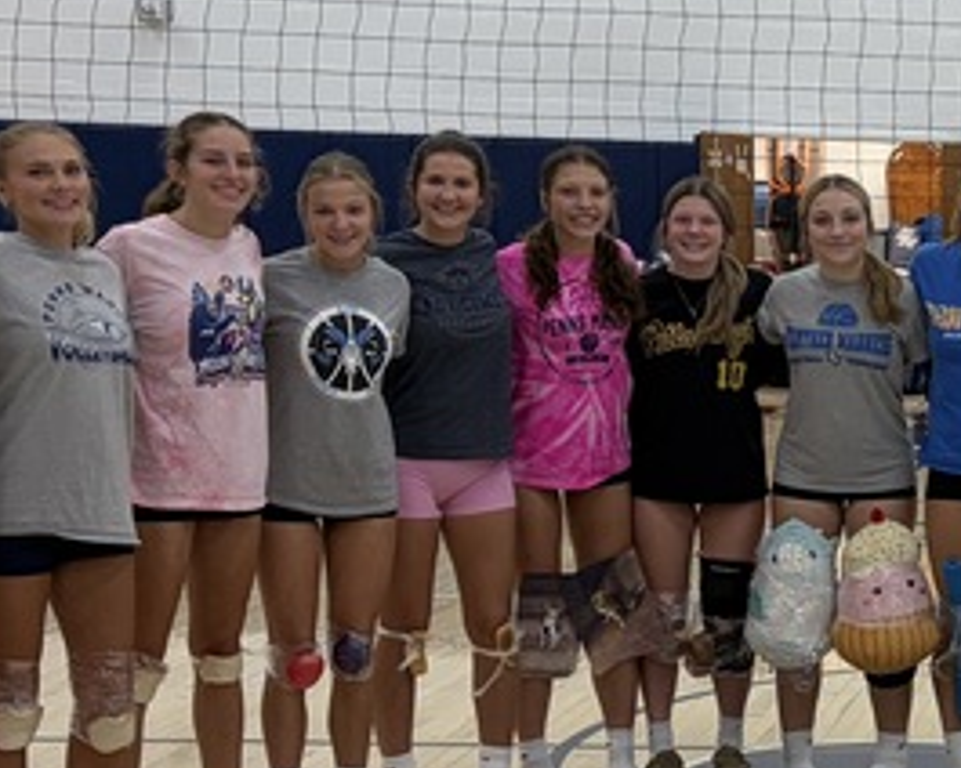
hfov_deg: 17.6
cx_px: 1443
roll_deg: -0.9
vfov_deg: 15.6
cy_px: 641
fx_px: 2787
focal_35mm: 98
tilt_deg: -8.2
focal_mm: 5.96
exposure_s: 1/60
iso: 80
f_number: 1.6
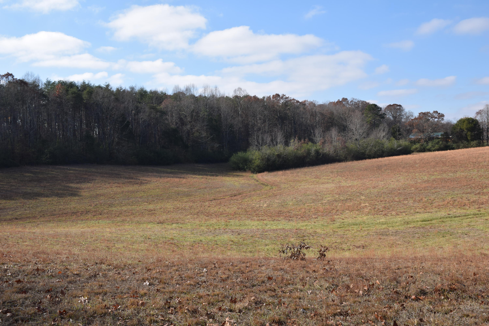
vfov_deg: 34.2
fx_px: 530
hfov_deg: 49.6
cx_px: 244
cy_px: 163
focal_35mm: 39
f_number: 10
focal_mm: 26
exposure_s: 1/200
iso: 100
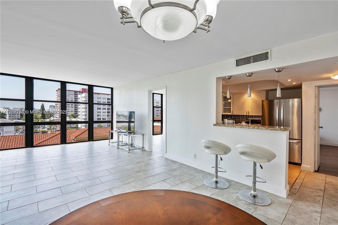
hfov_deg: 96.7
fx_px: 150
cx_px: 169
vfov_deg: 73.7
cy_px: 112
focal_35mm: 16
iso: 400
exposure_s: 1/40
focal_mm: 16
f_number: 8
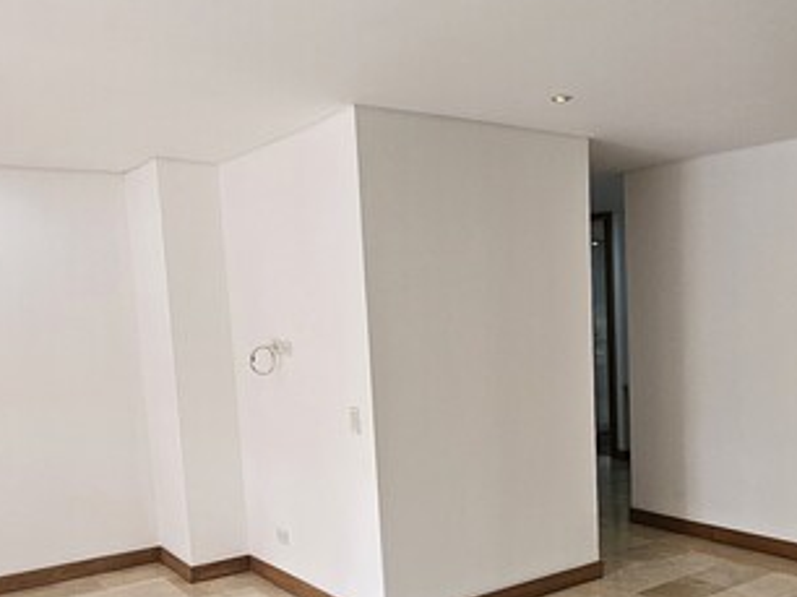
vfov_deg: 40.9
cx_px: 565
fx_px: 782
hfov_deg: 52.4
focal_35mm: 34
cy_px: 428
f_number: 2.2
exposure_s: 1/207
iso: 160
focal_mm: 2.2
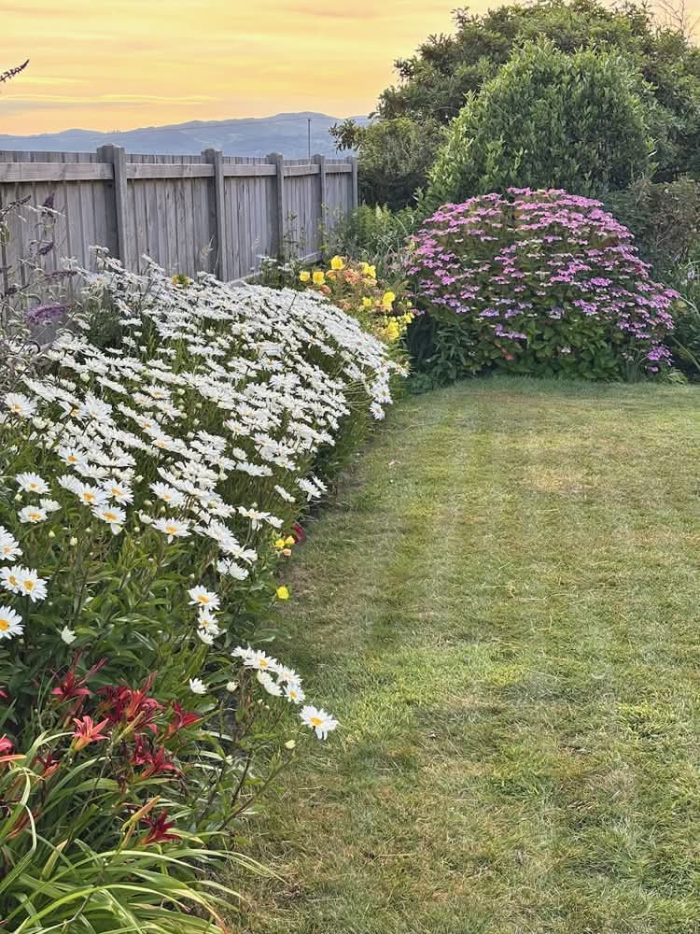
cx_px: 350
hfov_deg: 28.0
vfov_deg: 36.8
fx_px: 1402
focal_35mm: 52
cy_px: 467
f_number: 1.6
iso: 32
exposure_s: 1/355
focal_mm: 6
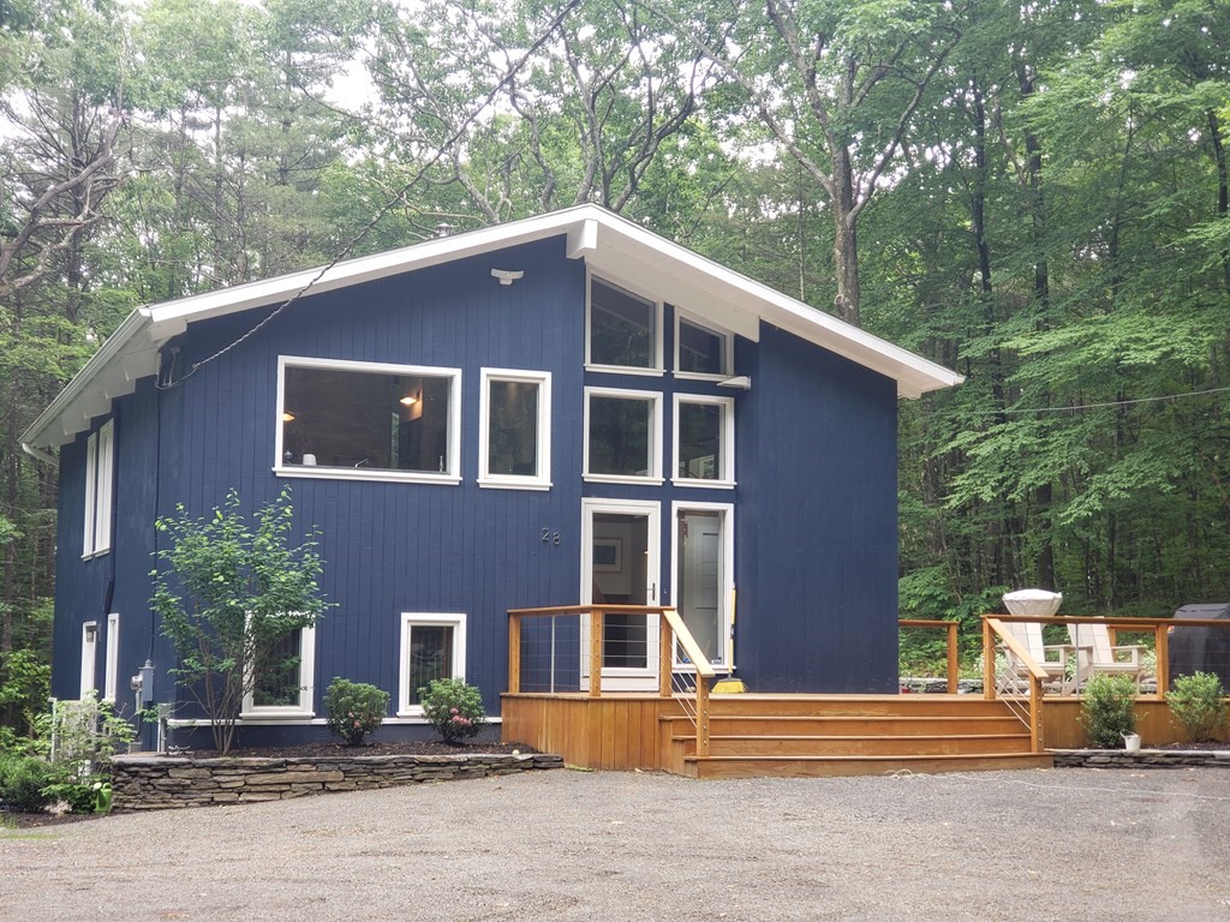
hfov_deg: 36.8
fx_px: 1848
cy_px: 461
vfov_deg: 28.0
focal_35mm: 52
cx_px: 615
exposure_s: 1/47
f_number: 2.4
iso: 32
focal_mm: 6
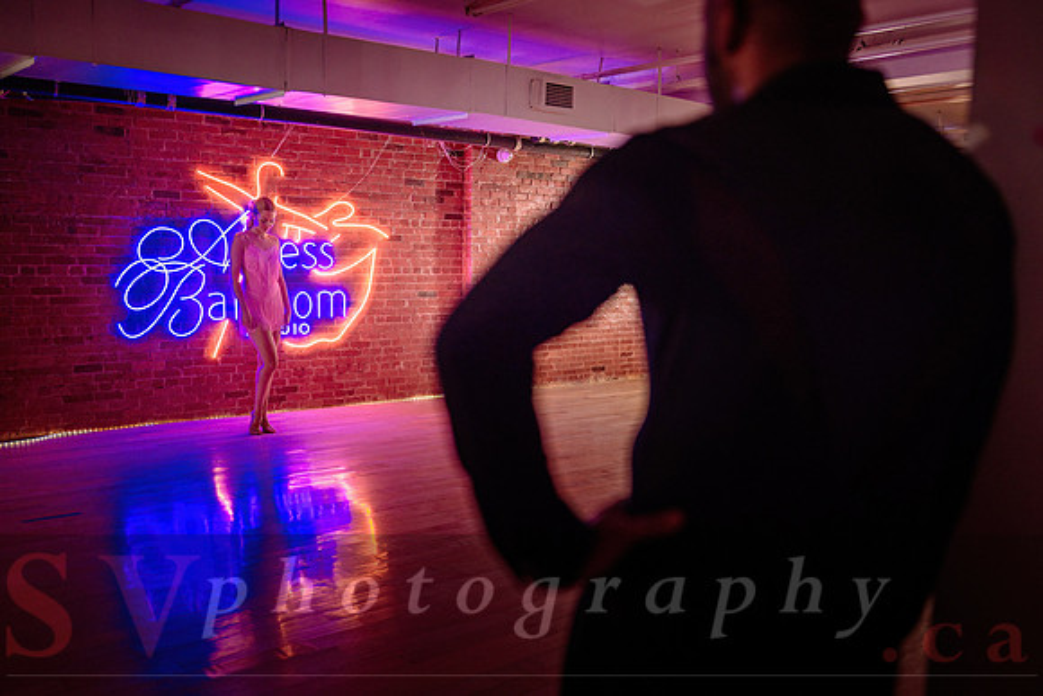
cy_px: 389
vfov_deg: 40.0
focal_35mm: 33
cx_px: 521
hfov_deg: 57.2
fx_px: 956
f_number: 1.4
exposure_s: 1/250
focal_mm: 28
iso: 2500
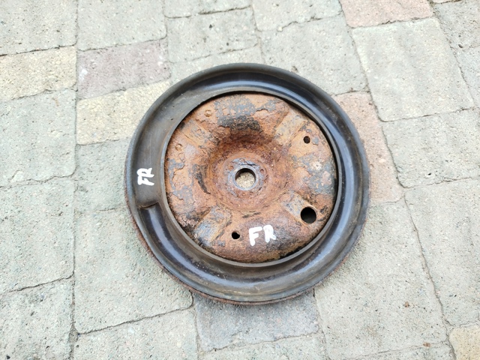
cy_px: 180
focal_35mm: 24
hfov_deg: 71.6
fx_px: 333
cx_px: 240
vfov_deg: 56.8
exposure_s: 1/50
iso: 100
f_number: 1.7
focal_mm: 5.31
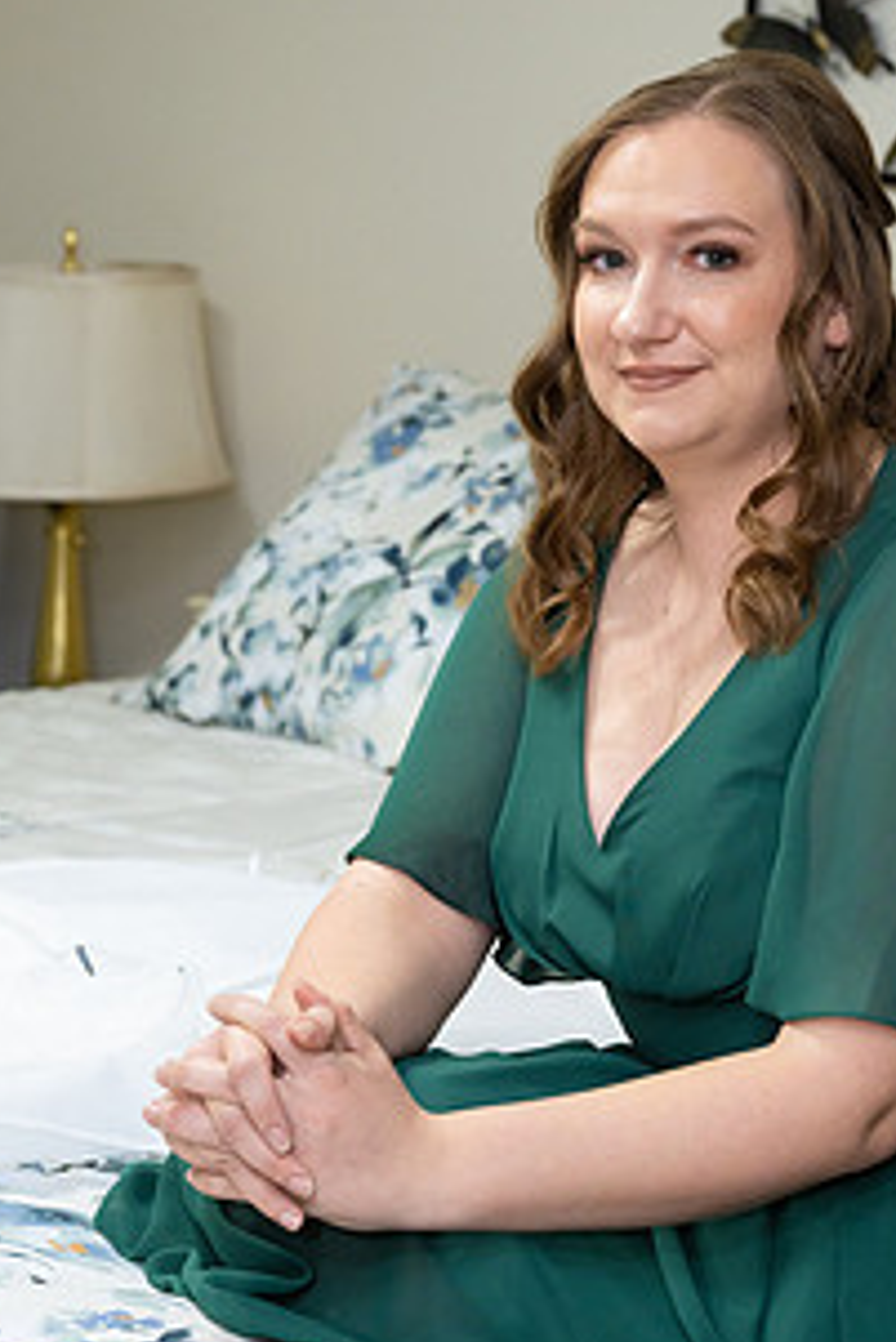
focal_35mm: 109
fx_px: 4064
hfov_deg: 12.6
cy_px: 624
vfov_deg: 18.7
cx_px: 633
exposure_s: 1/80
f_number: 5.6
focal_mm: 73
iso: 800
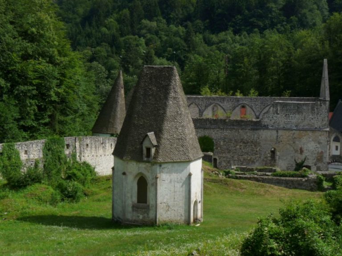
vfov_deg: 24.0
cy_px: 128
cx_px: 171
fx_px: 603
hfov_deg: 31.7
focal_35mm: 61
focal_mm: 10.8
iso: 100
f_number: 8
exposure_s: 1/400
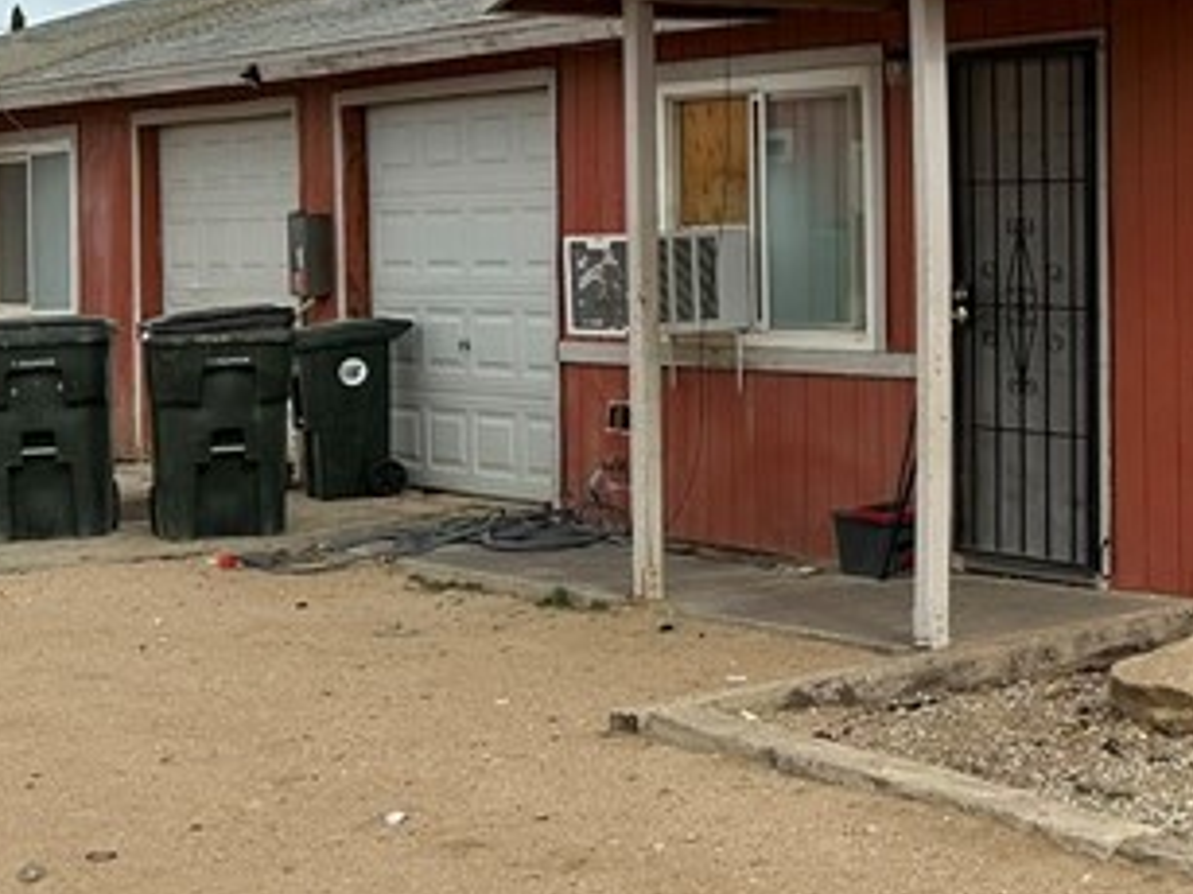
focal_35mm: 80
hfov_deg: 22.2
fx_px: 2756
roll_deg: +0.1
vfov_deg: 18.3
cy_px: 194
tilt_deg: +0.8
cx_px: 1492
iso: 80
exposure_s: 1/5263
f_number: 1.78
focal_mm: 6.86
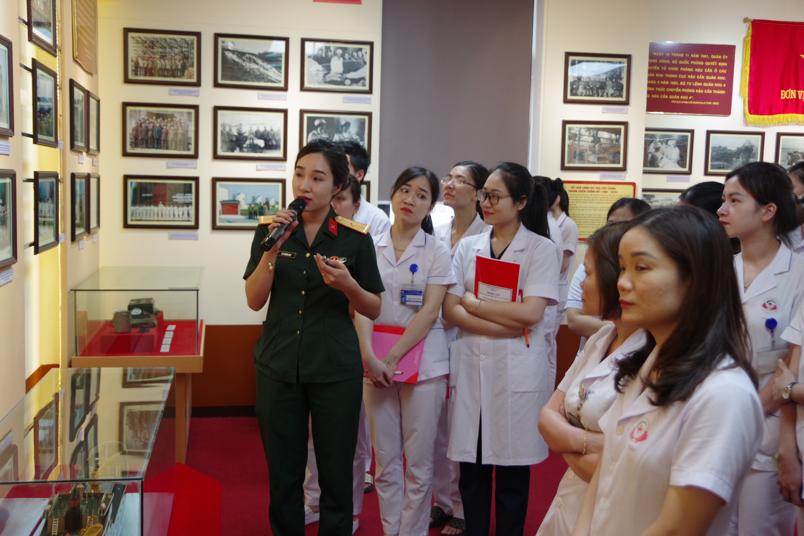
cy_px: 268
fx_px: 938
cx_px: 402
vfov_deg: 31.9
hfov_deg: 46.4
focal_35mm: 42
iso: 800
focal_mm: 28
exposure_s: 1/125
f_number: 4
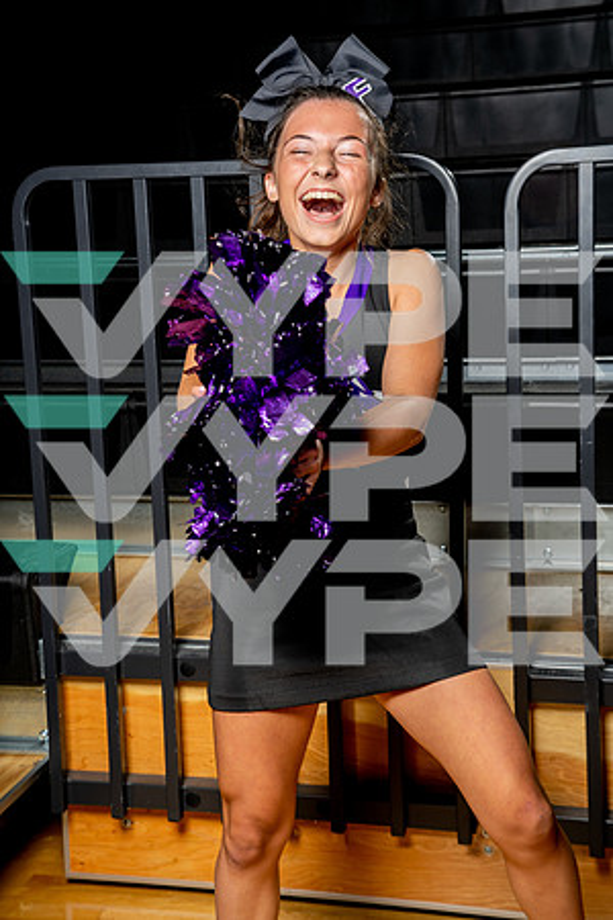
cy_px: 460
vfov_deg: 34.5
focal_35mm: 58
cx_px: 306
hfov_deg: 23.4
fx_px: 1481
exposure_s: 1/250
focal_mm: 58
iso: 100
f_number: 6.3
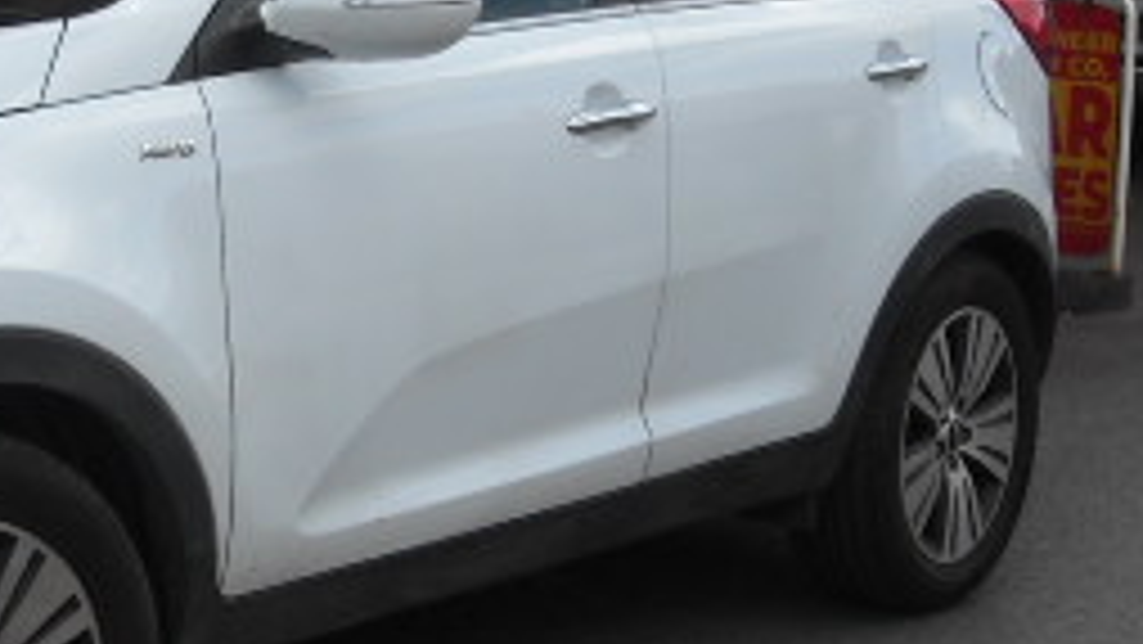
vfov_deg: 12.6
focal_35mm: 96
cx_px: 40
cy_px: 198
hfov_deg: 21.5
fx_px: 2910
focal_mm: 5.7
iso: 64
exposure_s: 1/201
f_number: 5.6
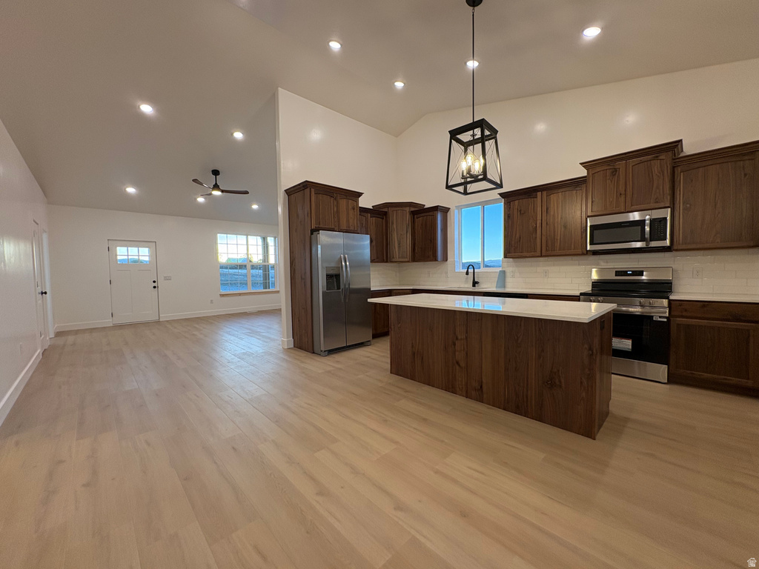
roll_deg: +1.2
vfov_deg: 85.7
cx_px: 380
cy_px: 284
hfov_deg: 102.1
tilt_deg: -3.3
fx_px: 307
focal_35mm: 14
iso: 200
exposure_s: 1/120
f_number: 2.2
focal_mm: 2.22
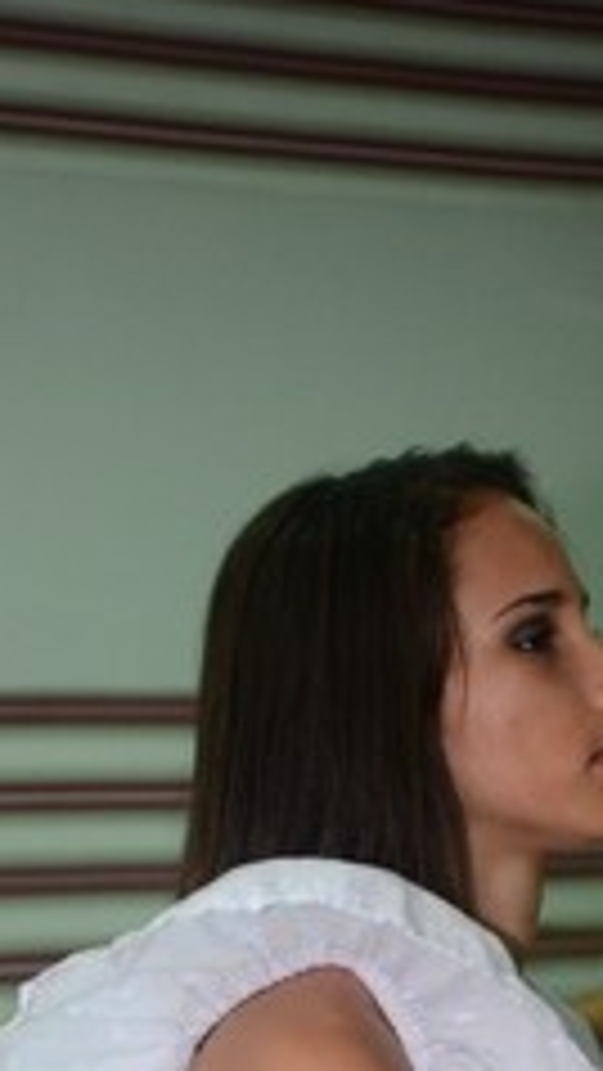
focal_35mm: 223
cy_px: 976
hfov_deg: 5.4
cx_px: 490
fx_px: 6334
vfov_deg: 9.6
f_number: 5.3
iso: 1600
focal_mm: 75
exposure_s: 1/125
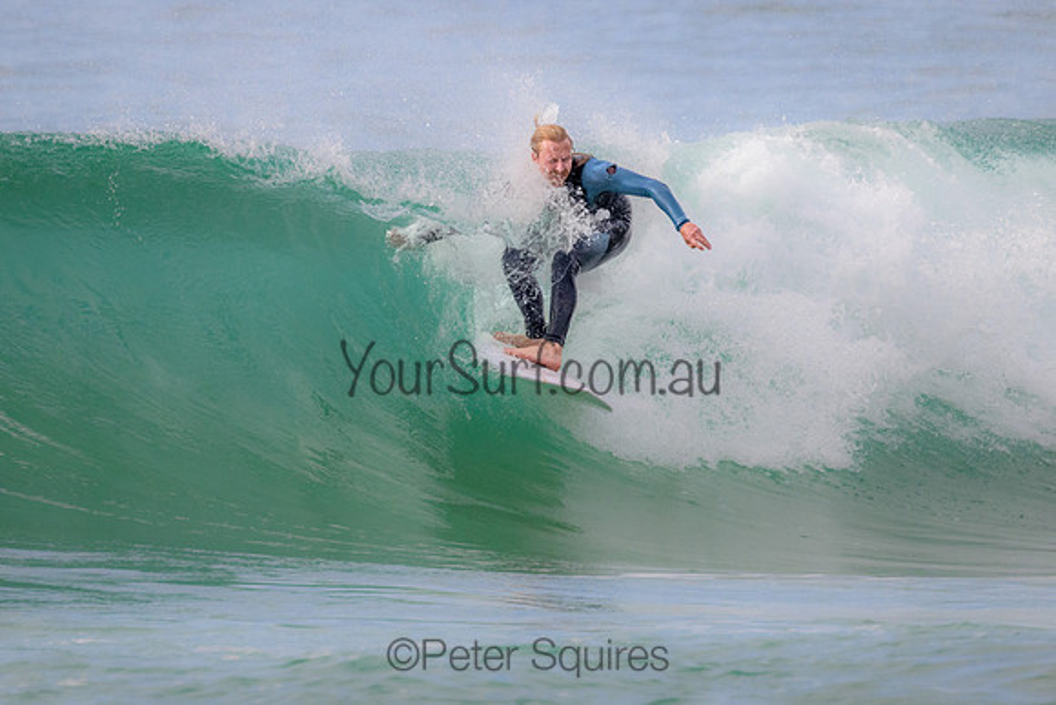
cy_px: 274
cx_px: 514
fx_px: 23686
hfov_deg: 2.6
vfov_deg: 1.7
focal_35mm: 807
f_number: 11
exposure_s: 1/2000
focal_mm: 660
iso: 1800
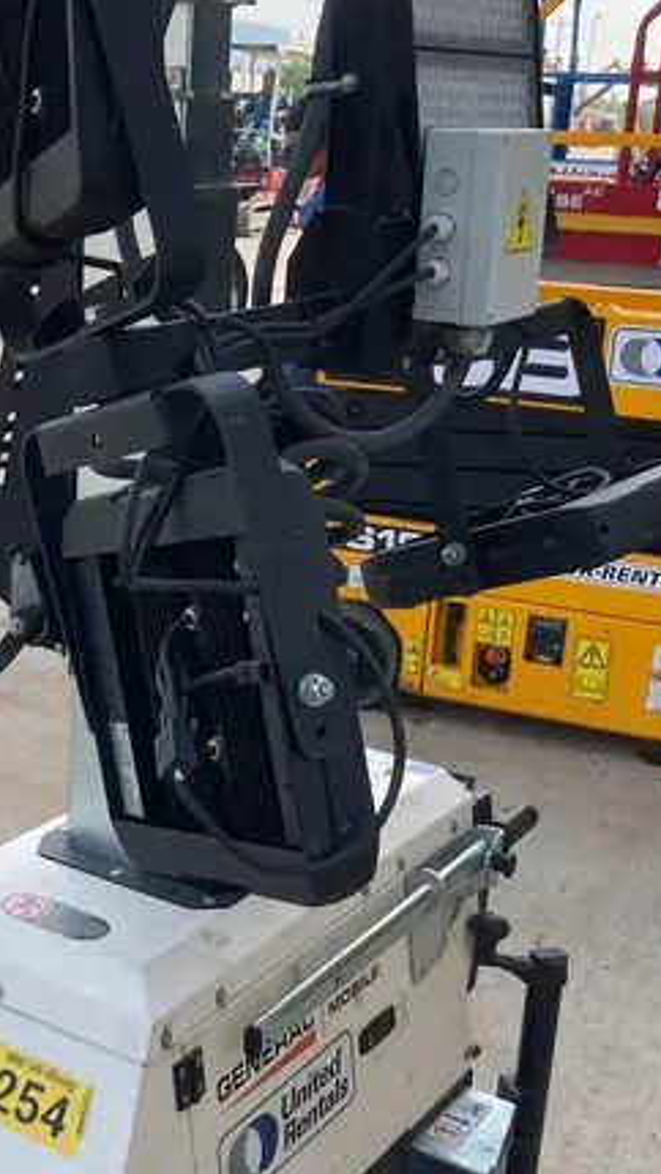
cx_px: 93
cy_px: 692
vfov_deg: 39.7
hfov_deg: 22.6
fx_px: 1620
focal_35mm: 52
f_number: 1.8
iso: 20
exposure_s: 1/867
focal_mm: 3.99
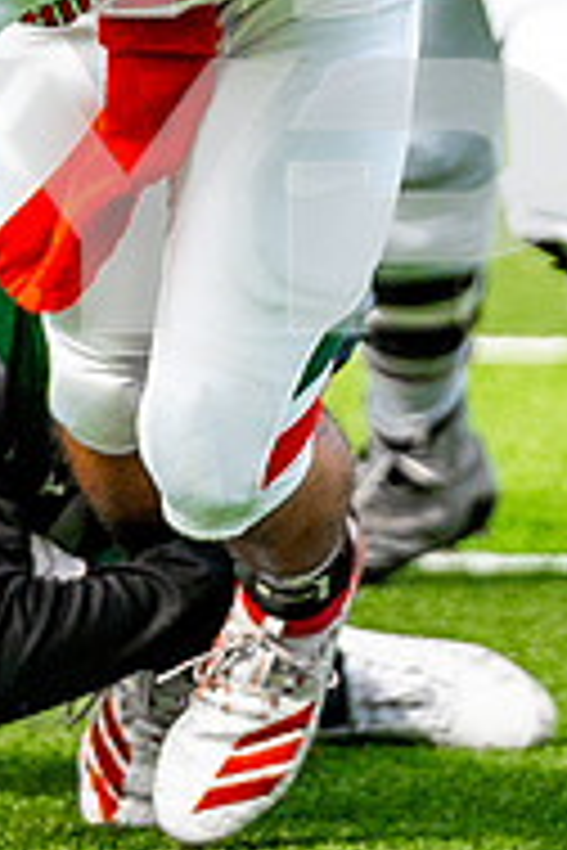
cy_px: -163
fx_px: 24663
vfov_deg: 2.0
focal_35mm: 1044
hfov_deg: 1.3
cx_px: 261
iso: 400
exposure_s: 1/2000
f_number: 2.8
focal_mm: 181
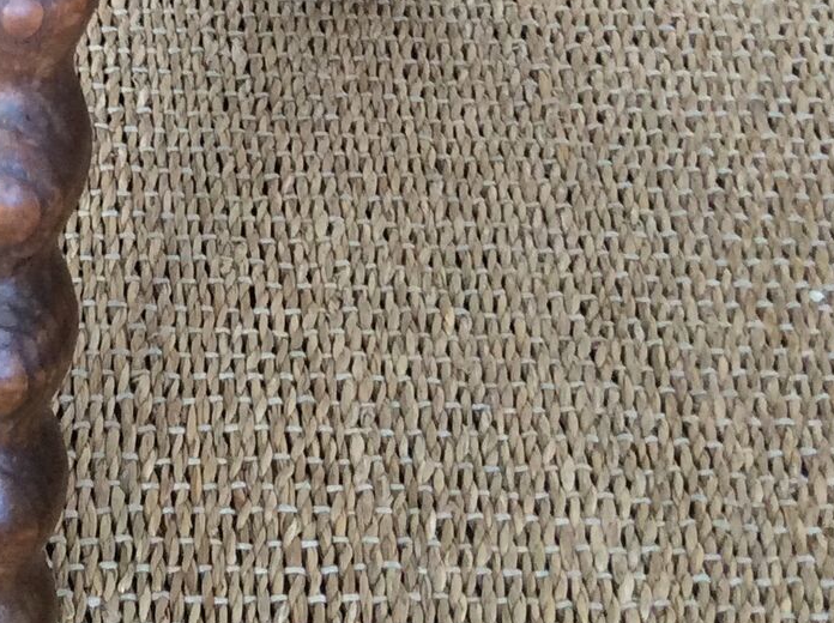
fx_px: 2213
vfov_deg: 15.4
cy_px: -125
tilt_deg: -49.9
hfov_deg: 20.5
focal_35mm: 92
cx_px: -44
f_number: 2.4
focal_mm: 3.3
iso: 100
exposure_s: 1/25
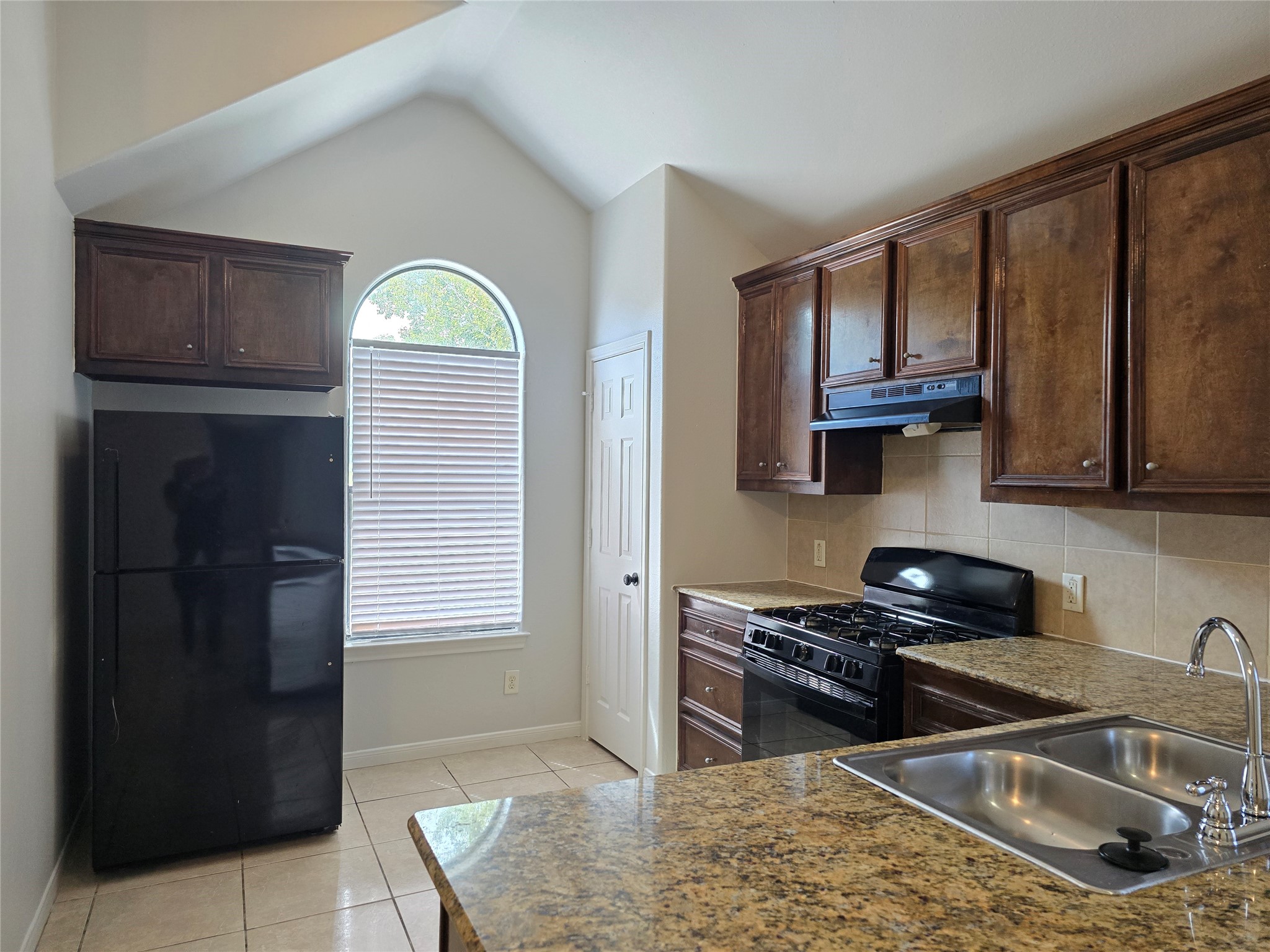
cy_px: 476
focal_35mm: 23
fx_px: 844
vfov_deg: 58.9
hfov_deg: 73.9
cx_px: 635
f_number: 1.7
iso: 500
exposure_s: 1/120
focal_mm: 6.3
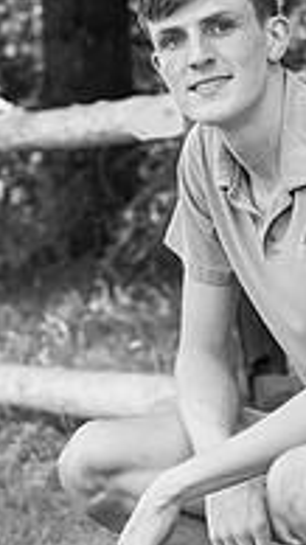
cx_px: 239
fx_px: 3580
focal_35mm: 248
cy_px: 244
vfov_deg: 8.7
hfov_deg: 4.9
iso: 500
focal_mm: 102
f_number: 6.3
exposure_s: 1/200
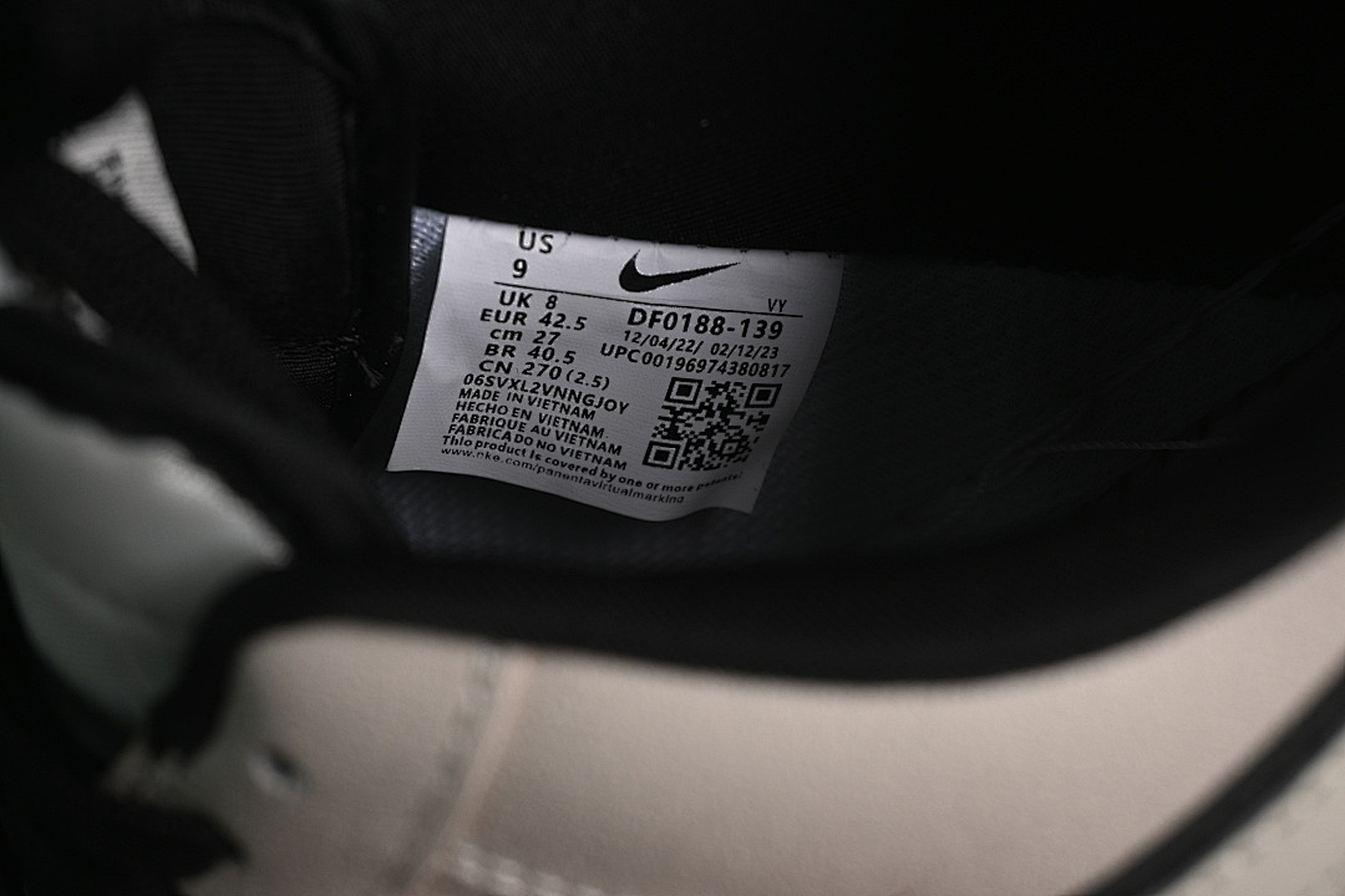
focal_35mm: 75
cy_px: 448
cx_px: 672
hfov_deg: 27.0
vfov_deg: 18.2
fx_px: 2802
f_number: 7.1
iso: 160
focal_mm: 50
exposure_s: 1/80
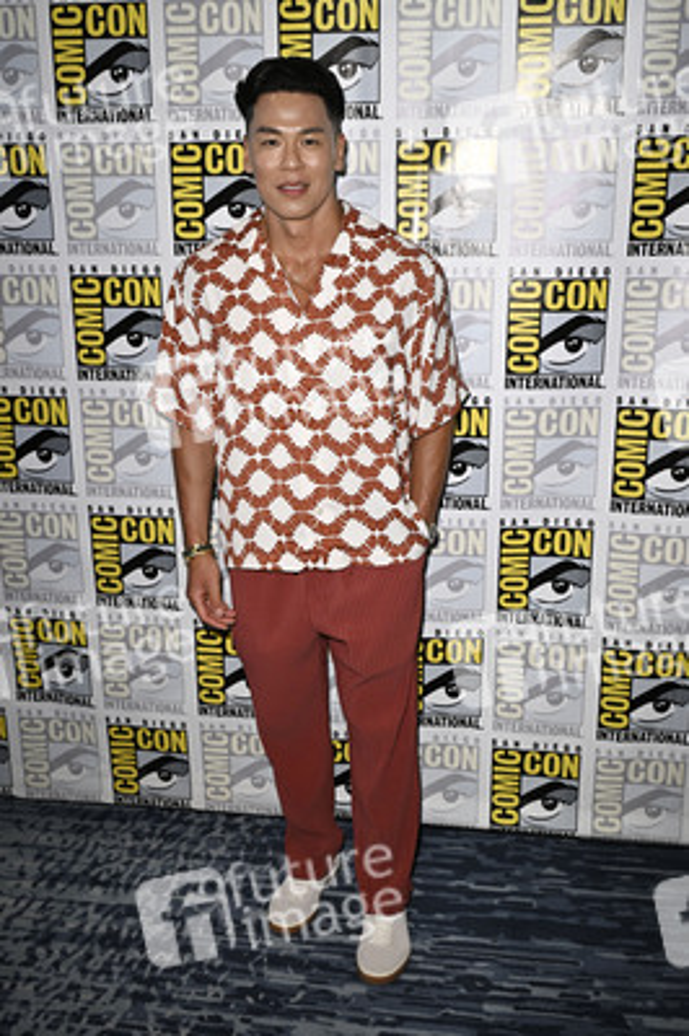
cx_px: 344
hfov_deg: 36.8
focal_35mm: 36
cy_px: 518
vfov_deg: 53.2
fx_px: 1035
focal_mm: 36
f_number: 5.6
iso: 1250
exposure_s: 1/250
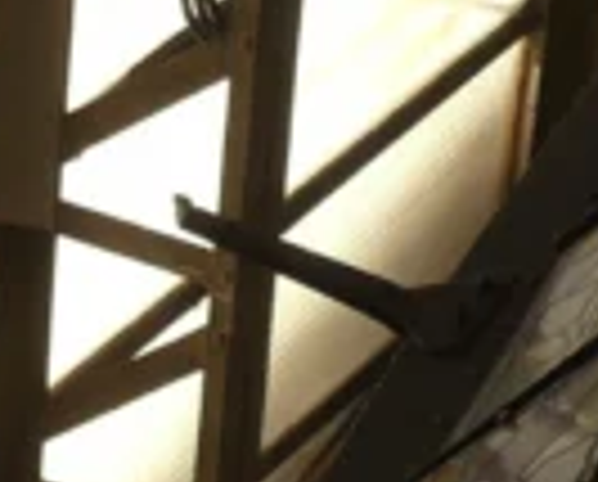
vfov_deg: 5.1
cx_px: 81
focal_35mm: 305
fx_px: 5410
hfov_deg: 6.3
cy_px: 734
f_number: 2.8
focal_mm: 9.4
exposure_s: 1/400
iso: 100
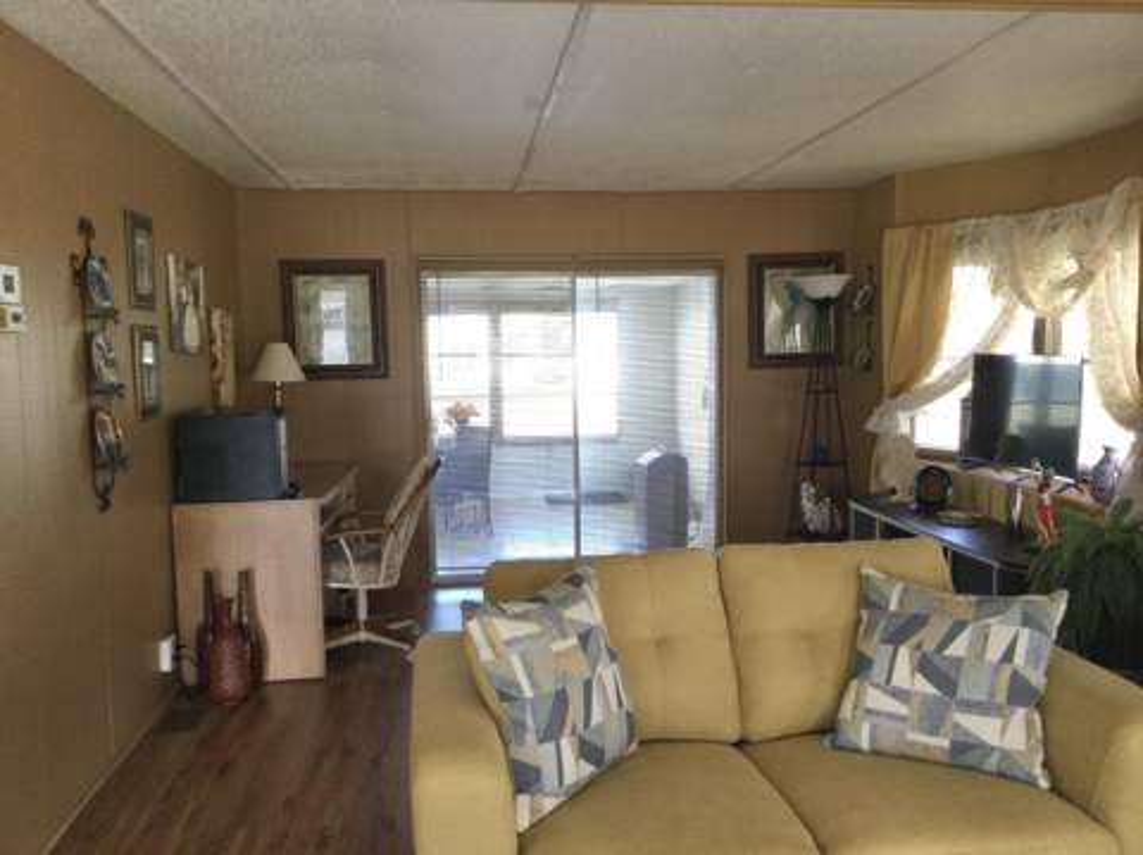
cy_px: 428
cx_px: 572
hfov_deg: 58.4
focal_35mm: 31
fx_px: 1023
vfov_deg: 45.4
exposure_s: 1/30
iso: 50
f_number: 2.4
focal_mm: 3.3
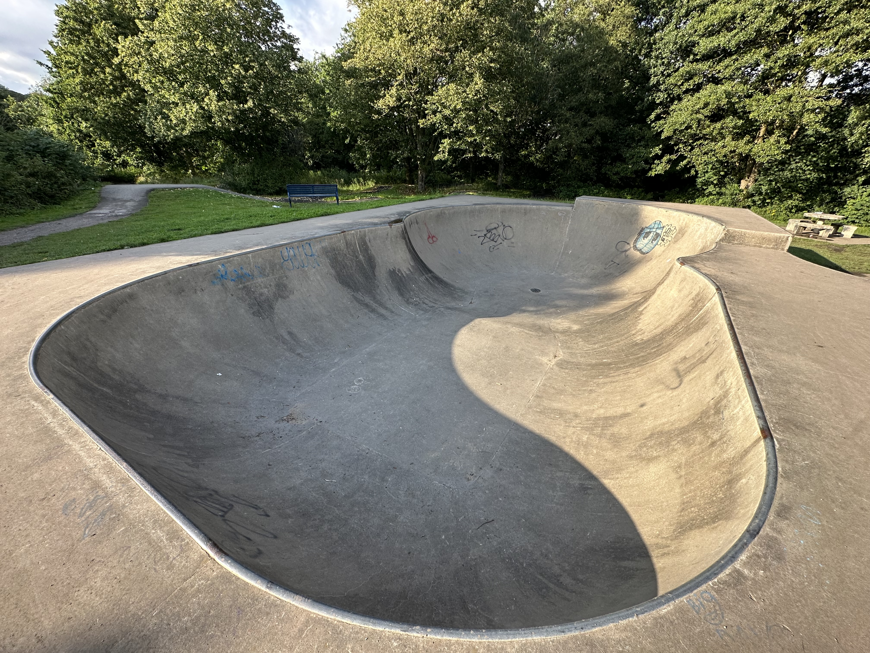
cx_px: 435
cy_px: 326
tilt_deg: -26.7
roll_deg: -2.4
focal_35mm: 14
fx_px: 352
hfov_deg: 102.1
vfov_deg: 85.7
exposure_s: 1/487
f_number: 2.2
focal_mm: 2.22
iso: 40
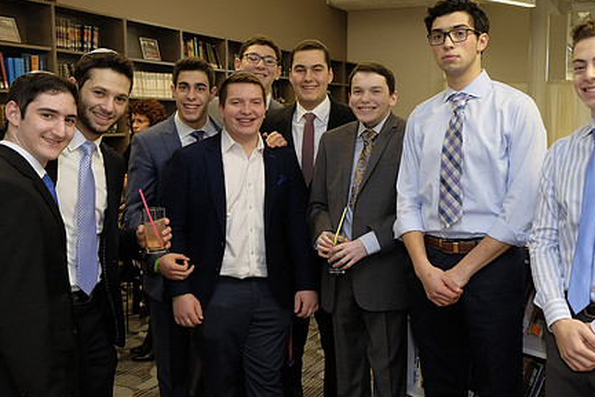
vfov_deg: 31.2
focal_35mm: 43
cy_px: 194
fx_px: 711
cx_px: 329
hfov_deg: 45.4
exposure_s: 1/180
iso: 800
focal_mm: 21.4
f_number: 3.2
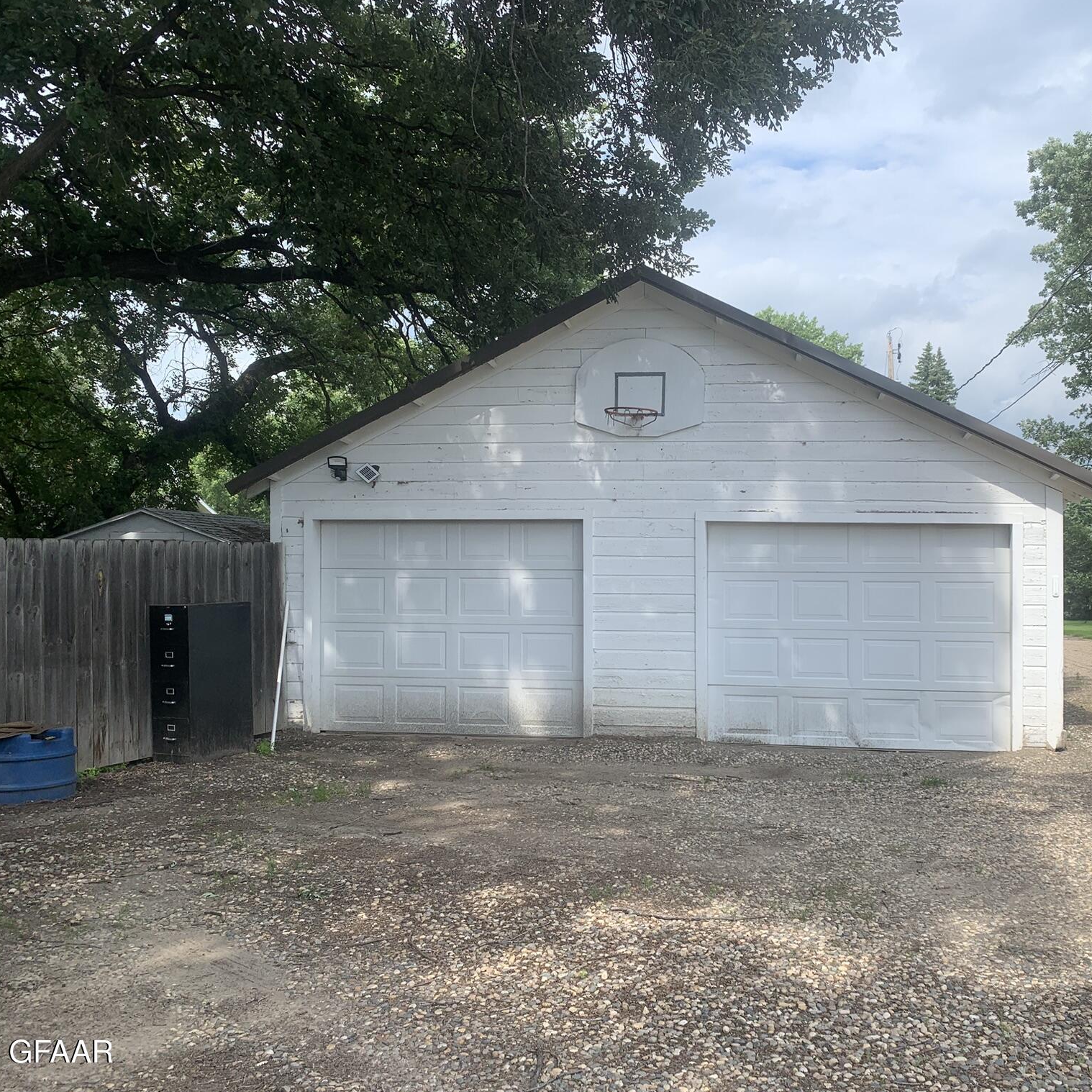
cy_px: 550
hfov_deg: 52.3
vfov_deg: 52.5
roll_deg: -0.1
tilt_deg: -1.0
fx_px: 1106
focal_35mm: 31
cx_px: 641
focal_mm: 4.25
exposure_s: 1/1332
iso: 25
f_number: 1.8
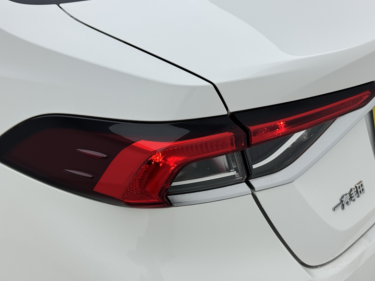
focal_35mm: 57
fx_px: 618
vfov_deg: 25.7
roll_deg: +1.1
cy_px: 143
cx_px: 204
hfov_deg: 33.8
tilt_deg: -27.9
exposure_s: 1/876
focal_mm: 6.76
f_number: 1.78
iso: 64
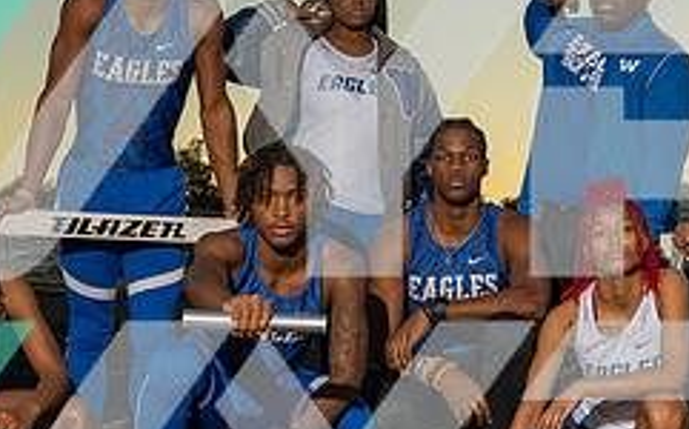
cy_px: 127
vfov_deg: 15.1
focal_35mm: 86
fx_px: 1613
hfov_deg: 24.0
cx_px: 475
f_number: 8
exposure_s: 1/200
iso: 125
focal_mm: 35
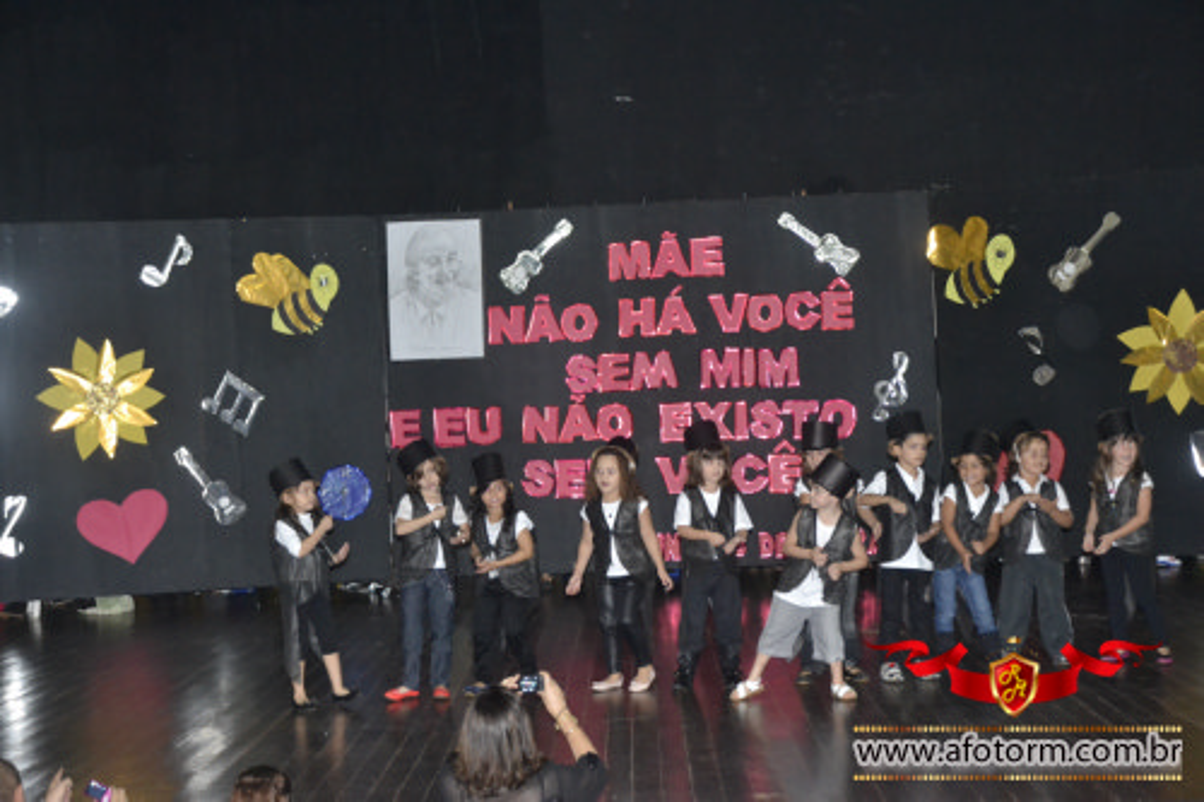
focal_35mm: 72
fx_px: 2407
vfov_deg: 18.9
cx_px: 602
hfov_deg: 28.1
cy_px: 401
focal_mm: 48
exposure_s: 1/60
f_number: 4.8
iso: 3200
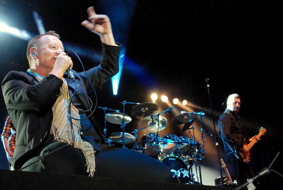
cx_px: 142
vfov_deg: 37.0
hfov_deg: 53.0
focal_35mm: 36
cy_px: 95
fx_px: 284
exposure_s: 1/160
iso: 1600
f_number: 3.8
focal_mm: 24
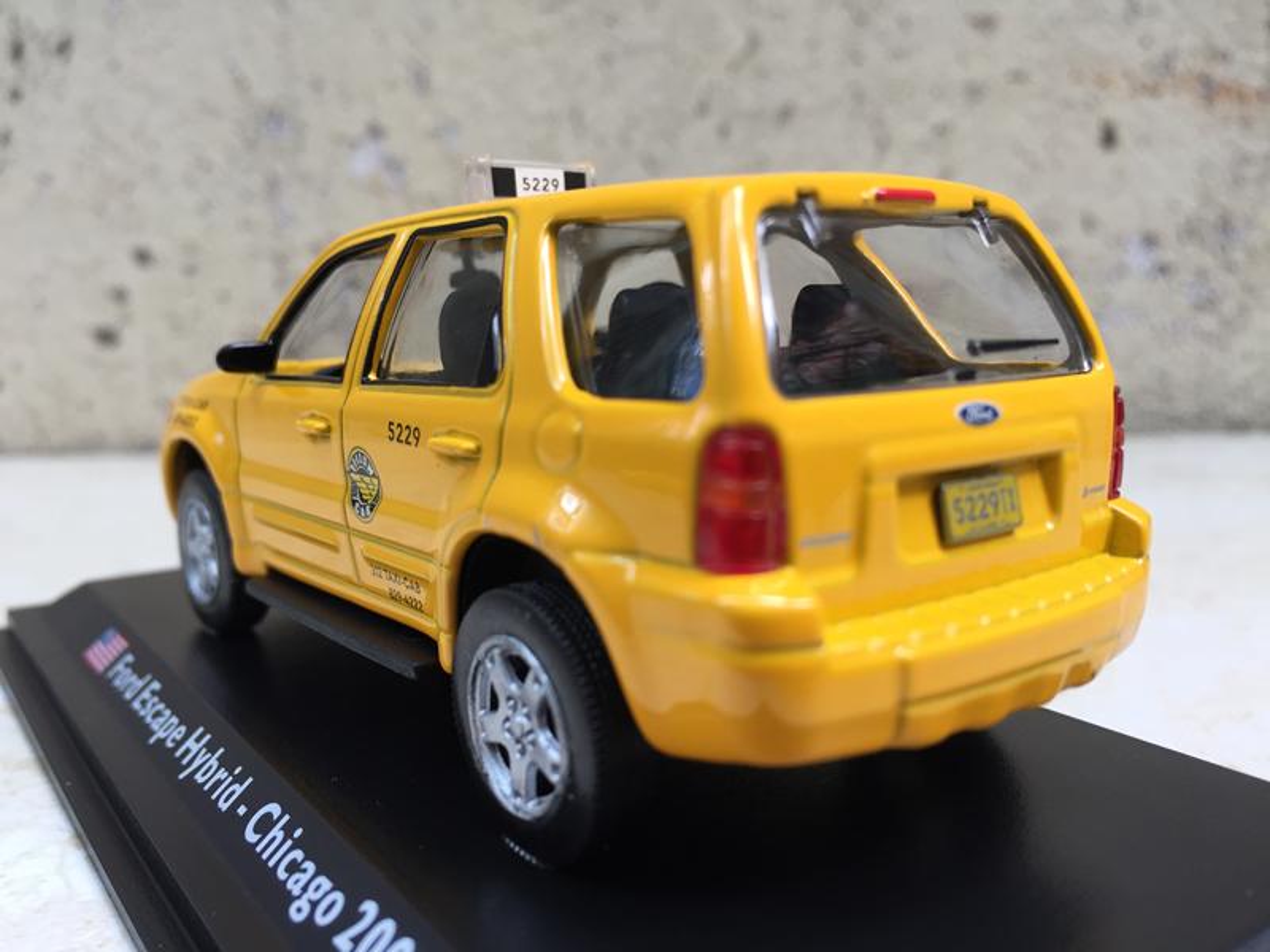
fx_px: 1064
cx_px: 635
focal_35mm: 29
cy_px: 476
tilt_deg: -8.6
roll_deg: -0.8
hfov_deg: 61.7
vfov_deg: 48.2
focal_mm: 4.15
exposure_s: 1/50
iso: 40
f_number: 2.2
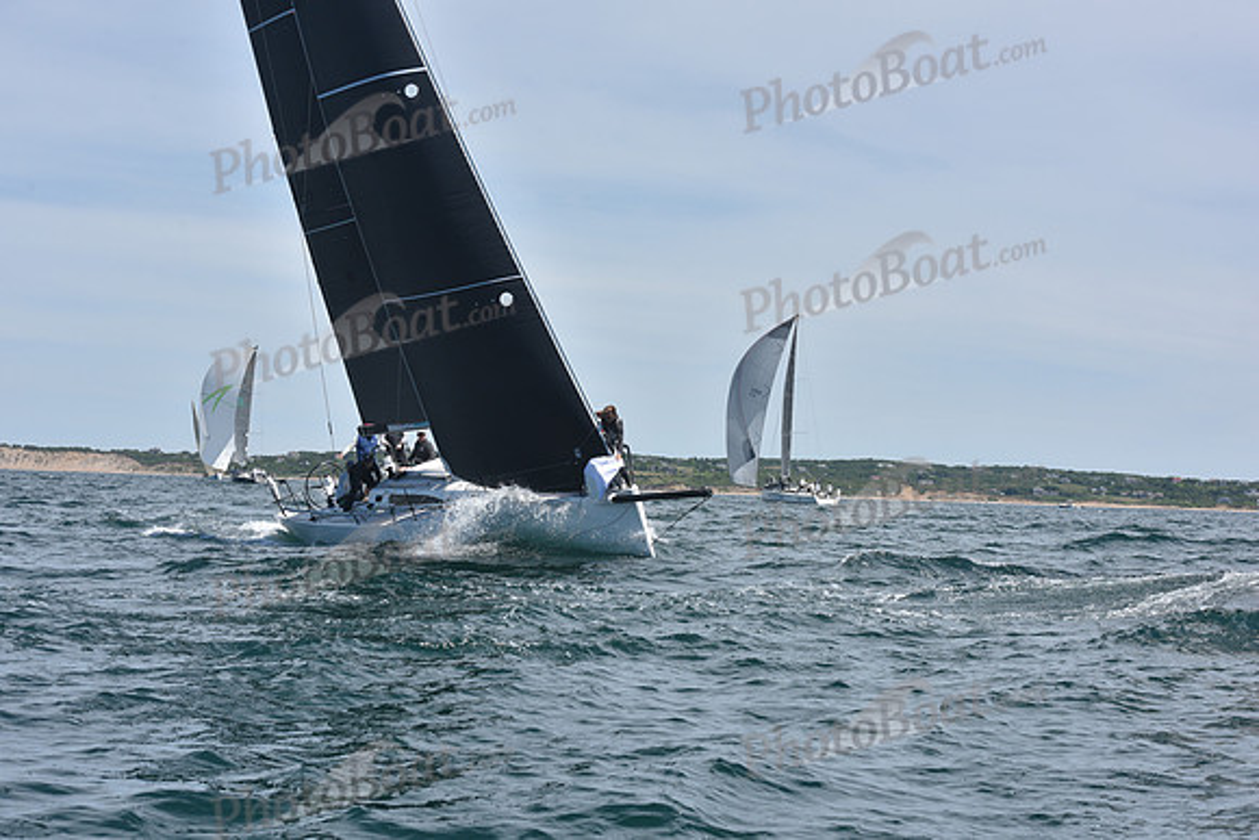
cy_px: 420
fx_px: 2449
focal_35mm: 70
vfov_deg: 19.5
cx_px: 630
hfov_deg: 28.8
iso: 250
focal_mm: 70
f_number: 10
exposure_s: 1/800
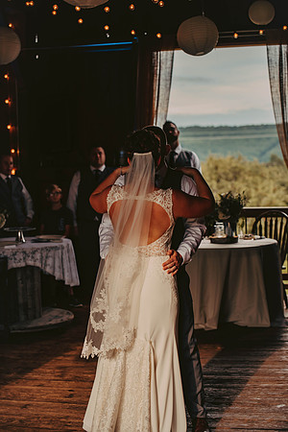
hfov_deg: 19.5
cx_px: 144
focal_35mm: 70
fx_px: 840
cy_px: 216
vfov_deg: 28.8
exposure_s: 1/800
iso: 400
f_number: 2.8
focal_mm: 70
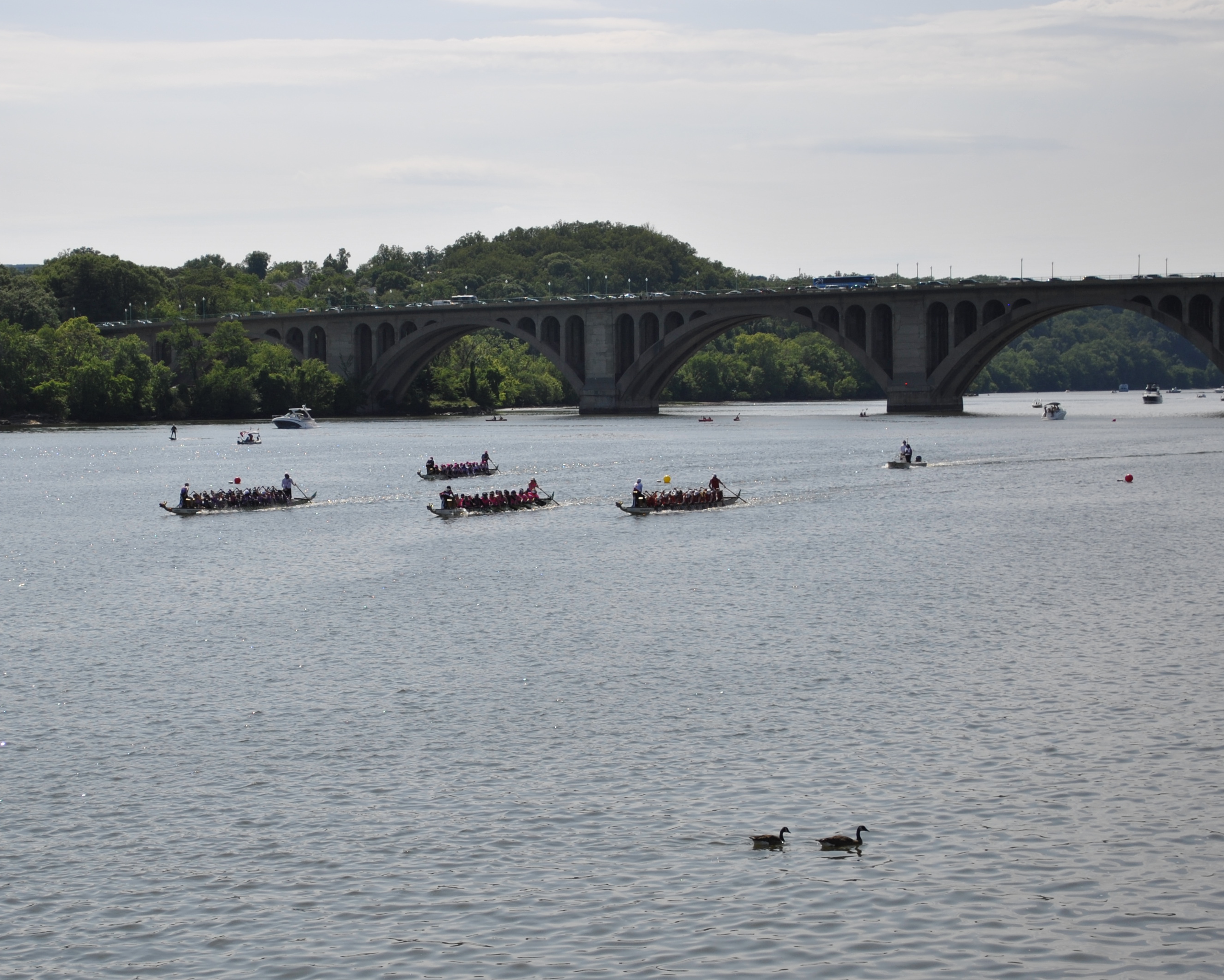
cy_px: 534
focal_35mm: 82
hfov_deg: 23.2
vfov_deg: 18.7
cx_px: 406
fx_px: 2971
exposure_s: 1/1250
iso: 100
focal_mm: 40
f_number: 5.3
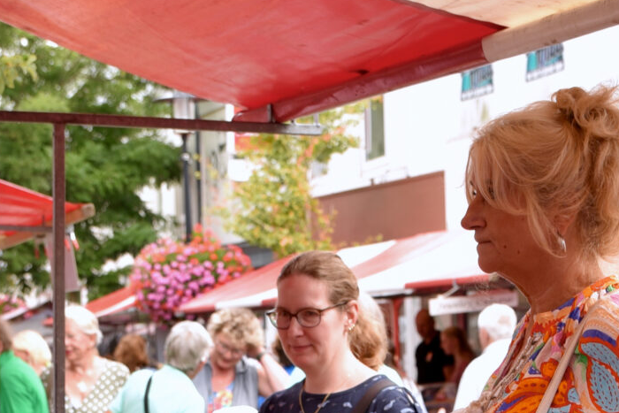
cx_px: 320
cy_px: 600
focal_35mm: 117
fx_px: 2012
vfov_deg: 11.3
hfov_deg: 17.5
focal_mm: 32
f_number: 4
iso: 100
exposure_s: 1/160
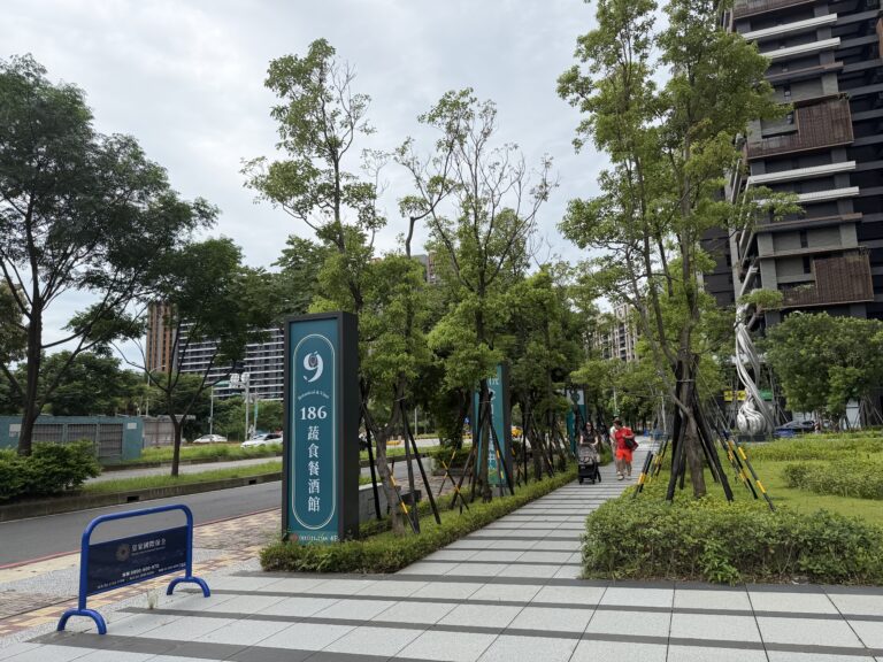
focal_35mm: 24
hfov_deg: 71.6
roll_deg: -1.0
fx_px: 612
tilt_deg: +6.7
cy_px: 331
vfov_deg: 56.8
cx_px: 442
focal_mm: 6.76
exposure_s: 1/3953
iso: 80
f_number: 1.78
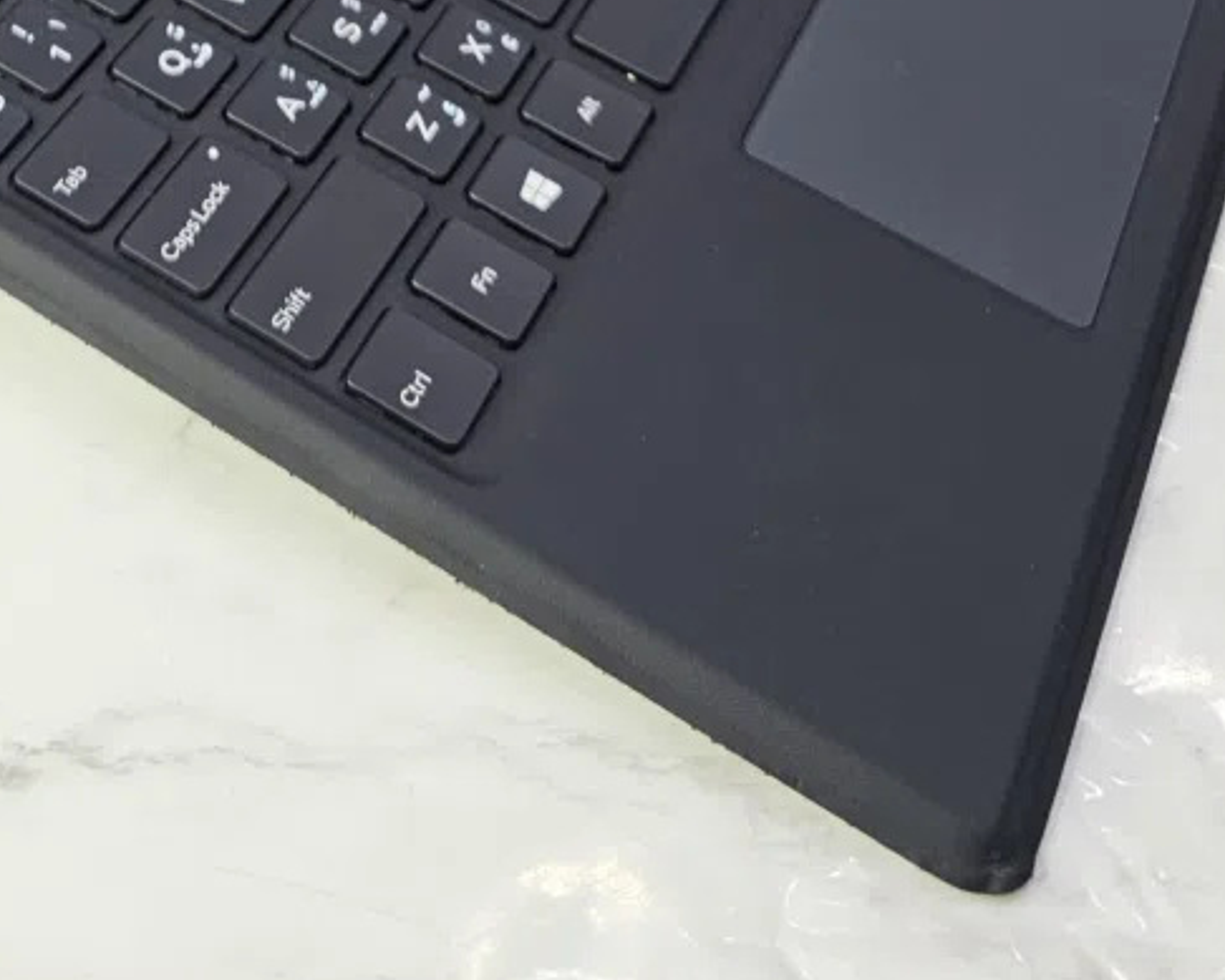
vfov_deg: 19.8
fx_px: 2285
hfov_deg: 29.5
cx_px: 295
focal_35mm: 63
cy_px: -618
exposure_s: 1/100
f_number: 1.7
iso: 64
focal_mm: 6.3
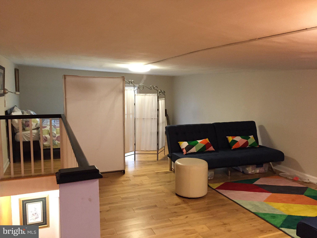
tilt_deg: -8.1
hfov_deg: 61.7
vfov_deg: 48.2
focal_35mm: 29
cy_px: 119
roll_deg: -1.3
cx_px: 158
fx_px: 266
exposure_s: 1/17
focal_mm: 4.15
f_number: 2.2
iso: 250
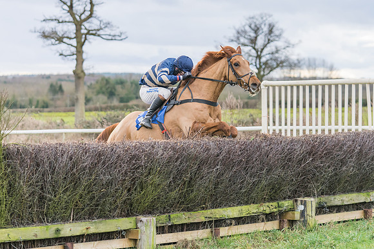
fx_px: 1304
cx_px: 209
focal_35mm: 125
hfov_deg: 16.3
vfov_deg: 10.9
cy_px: 82
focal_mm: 86
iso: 800
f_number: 2.8
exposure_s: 1/1000
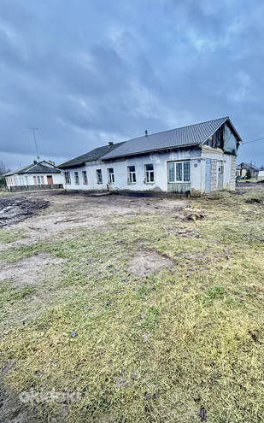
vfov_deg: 101.5
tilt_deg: -10.6
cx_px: 155
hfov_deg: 74.1
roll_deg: +2.5
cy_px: 211
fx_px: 173
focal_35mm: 15
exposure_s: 1/99
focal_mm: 2.22
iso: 80
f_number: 2.2
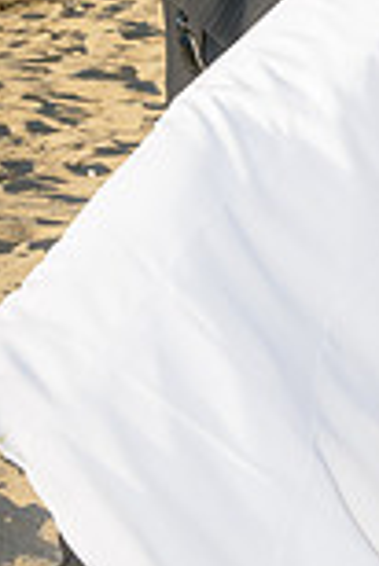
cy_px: -33
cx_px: 454
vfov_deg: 9.0
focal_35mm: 227
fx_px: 3576
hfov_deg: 6.0
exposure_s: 1/320
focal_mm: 52
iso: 200
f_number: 11
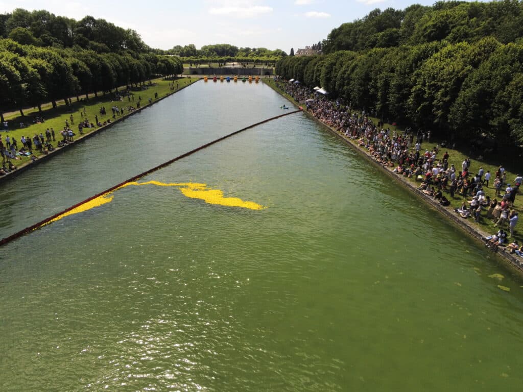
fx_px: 347
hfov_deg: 73.9
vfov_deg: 58.9
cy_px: 196
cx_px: 262
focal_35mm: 23
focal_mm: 4
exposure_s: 1/1923
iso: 136
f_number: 2.4
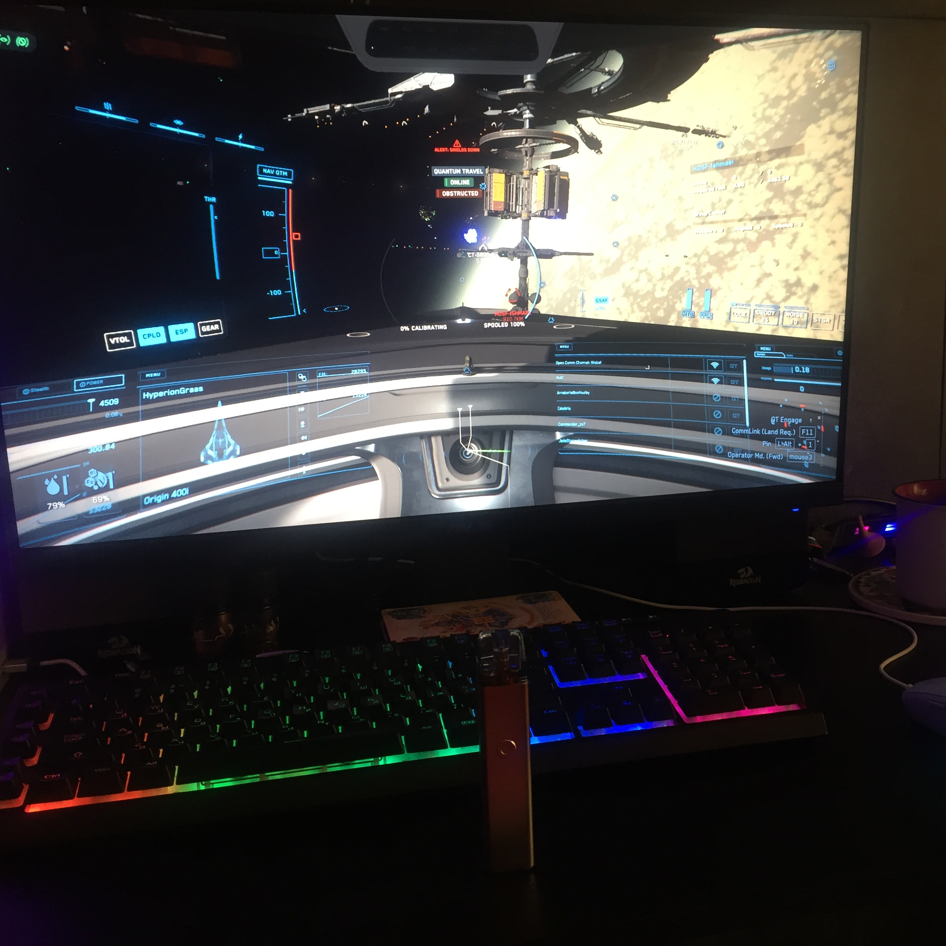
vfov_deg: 47.2
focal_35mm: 35
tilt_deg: -10.7
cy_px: 462
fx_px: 1082
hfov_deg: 47.0
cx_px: 564
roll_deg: +1.5
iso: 80
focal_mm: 4.15
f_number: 2.2
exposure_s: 1/33
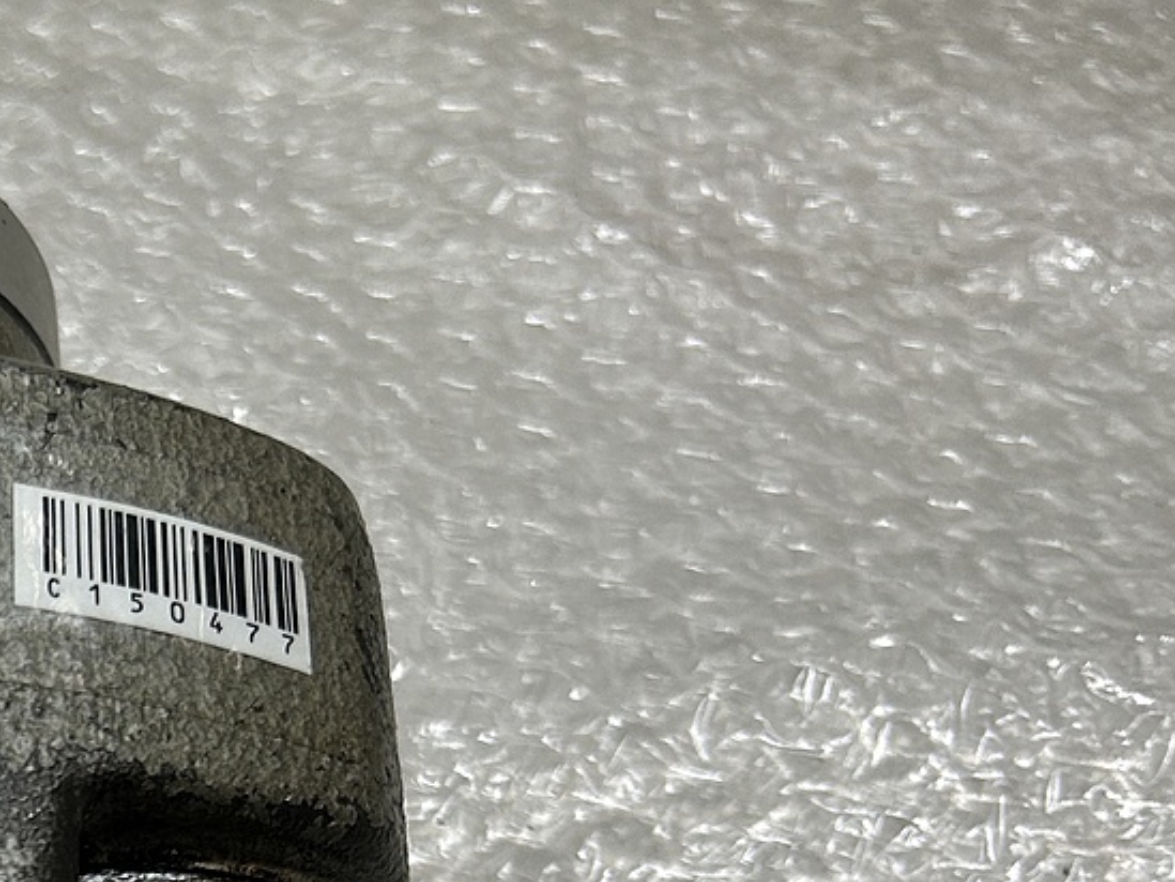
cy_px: 1022
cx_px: -364
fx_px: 2411
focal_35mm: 71
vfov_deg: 19.6
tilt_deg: -54.3
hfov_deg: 24.0
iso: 50
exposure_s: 1/311
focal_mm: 5.7
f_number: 1.5
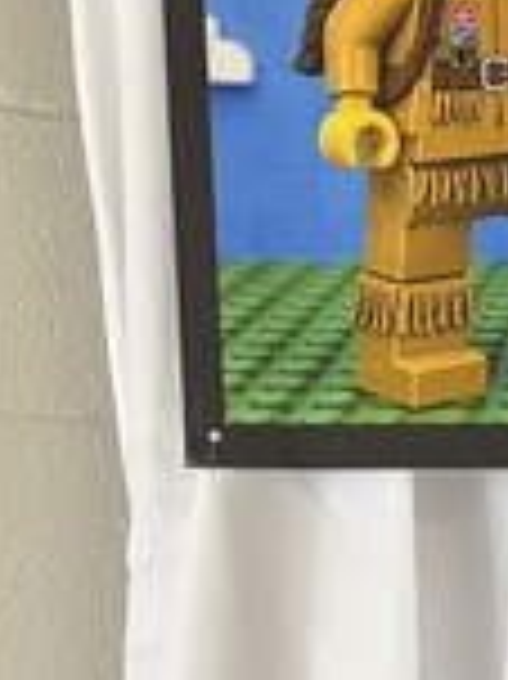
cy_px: 1310
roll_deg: -0.3
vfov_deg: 11.1
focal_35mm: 163
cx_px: 1600
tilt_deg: -6.7
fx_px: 3194
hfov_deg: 7.7
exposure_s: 1/60
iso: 160
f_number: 1.78
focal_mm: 6.76
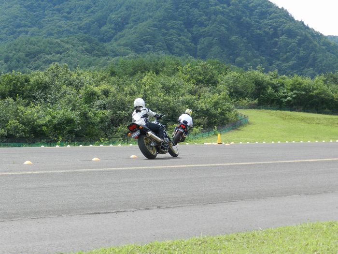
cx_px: 169
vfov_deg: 17.6
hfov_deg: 23.3
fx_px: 820
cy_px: 127
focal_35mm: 84
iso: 160
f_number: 4.4
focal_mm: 14.9
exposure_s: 1/640
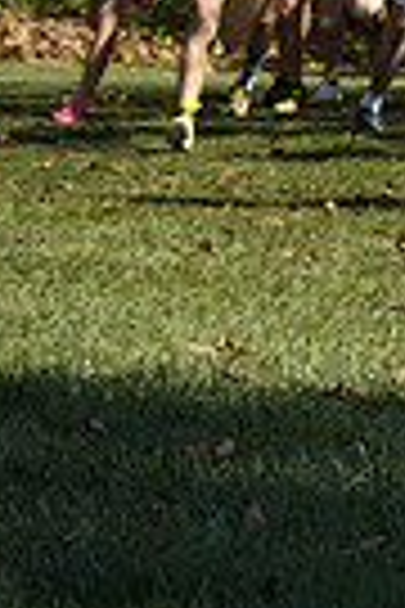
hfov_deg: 4.4
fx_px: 5079
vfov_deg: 6.8
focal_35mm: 301
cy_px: -182
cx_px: 1166
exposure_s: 1/2500
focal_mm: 70
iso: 1600
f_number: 8
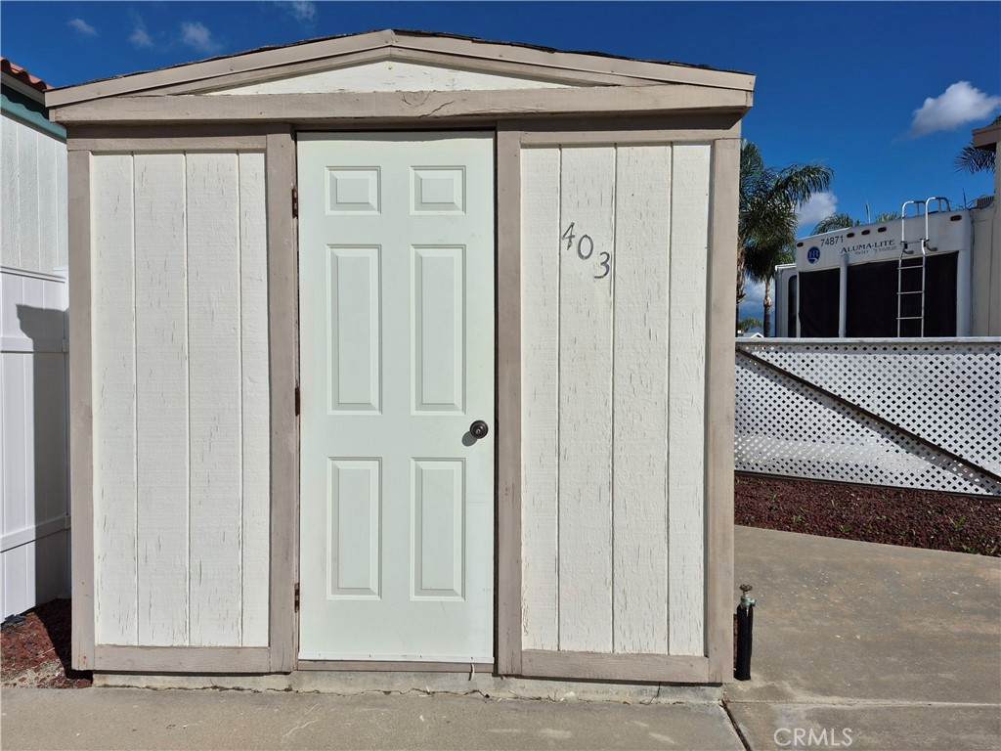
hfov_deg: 73.9
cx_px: 500
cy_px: 376
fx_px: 665
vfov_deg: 58.9
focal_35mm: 23
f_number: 1.8
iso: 25
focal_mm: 5.4
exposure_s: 1/10000
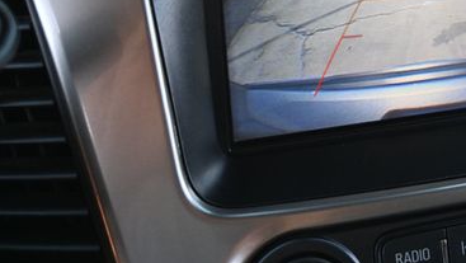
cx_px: 405
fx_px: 778
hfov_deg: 32.0
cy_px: 0
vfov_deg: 18.7
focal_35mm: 63
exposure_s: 1/250
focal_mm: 23
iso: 400
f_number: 4.2
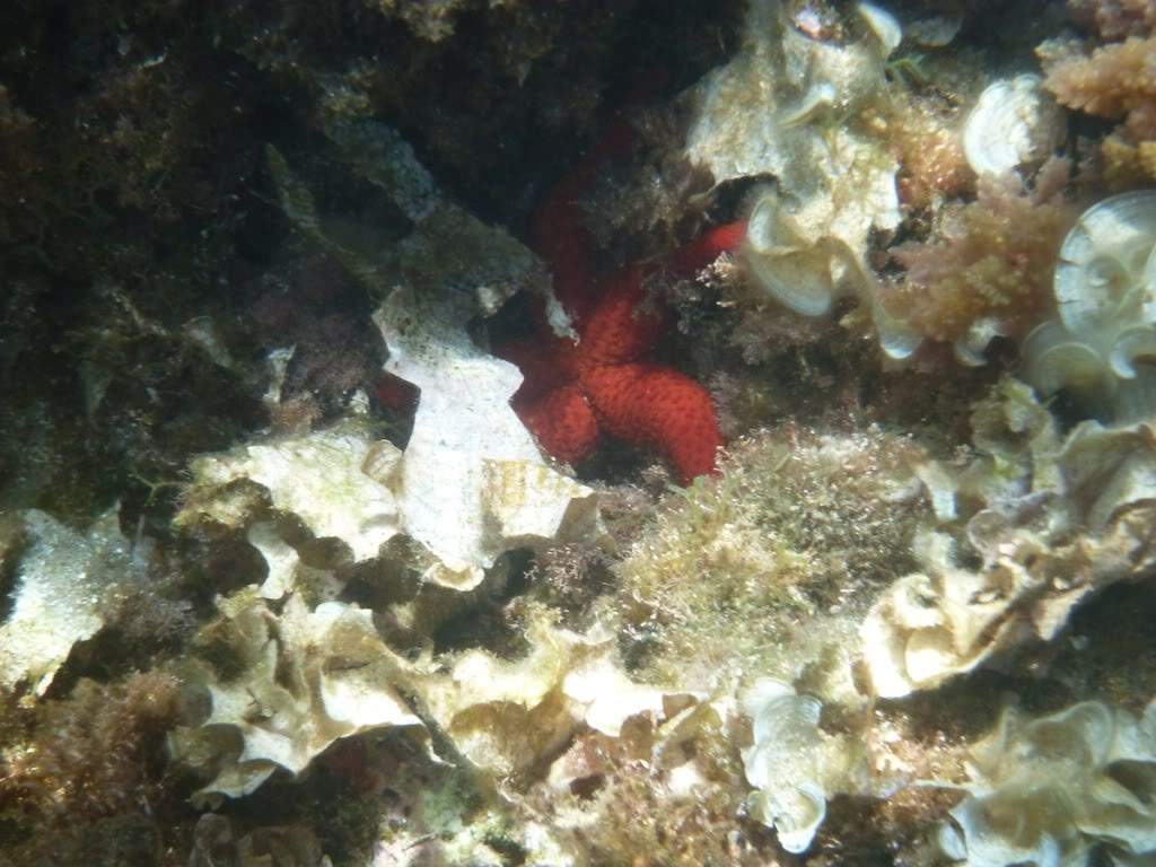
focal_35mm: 128
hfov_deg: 15.4
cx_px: 578
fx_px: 4275
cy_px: 434
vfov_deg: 11.6
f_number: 5.9
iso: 200
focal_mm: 22.8
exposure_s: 1/125
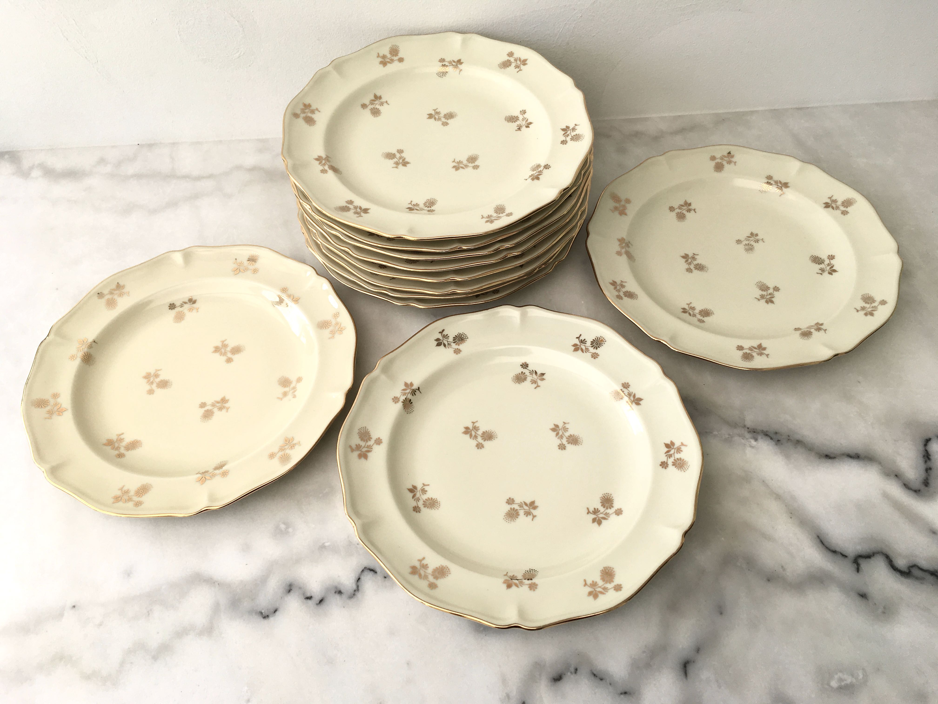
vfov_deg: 48.2
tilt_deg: -56.2
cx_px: 469
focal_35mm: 29
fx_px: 786
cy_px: 352
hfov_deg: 61.7
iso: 25
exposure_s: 1/635
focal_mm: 4.15
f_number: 2.2
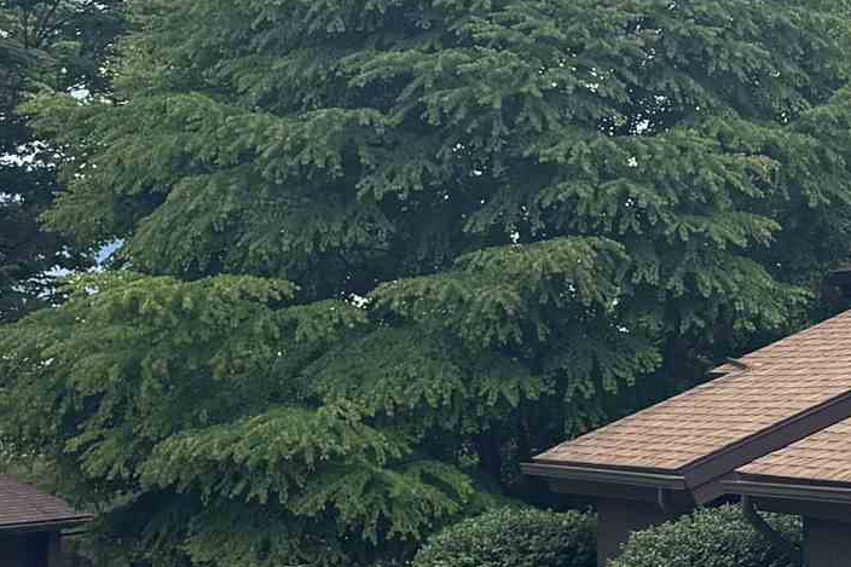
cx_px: 1487
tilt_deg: +0.3
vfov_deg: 12.5
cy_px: 377
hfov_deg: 16.1
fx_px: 2576
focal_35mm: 109
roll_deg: +0.0
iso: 80
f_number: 1.78
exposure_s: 1/1456
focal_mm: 6.76
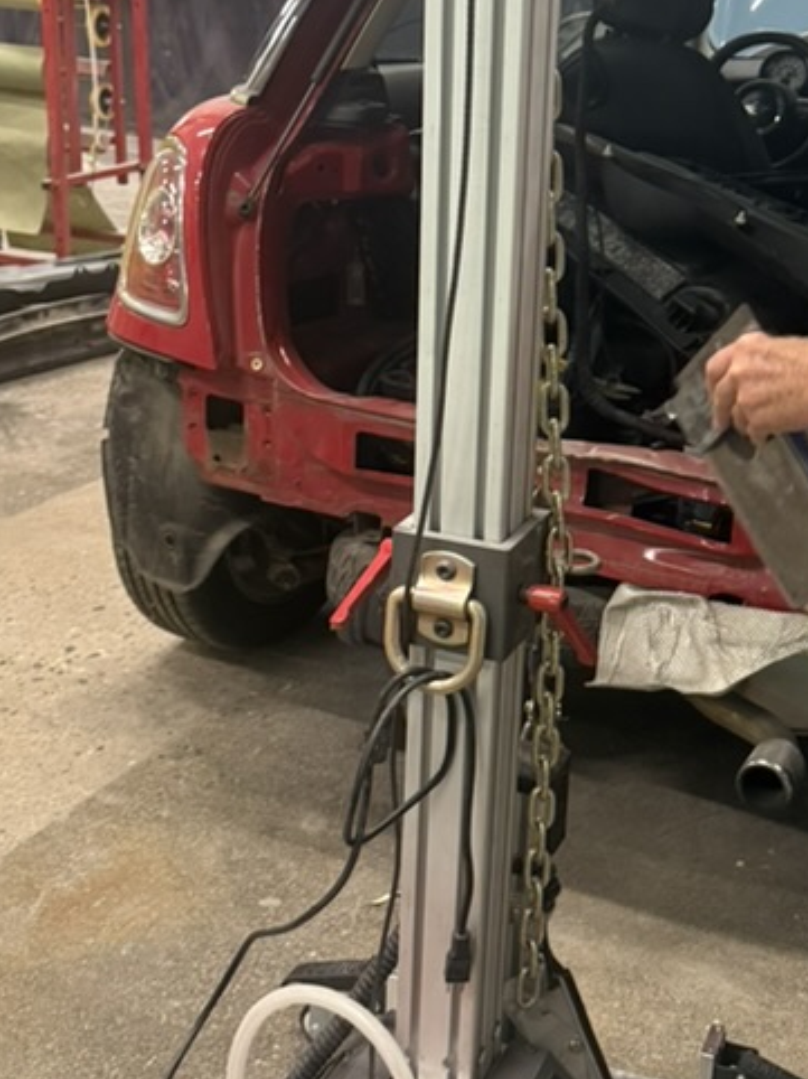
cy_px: 513
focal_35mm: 51
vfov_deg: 37.5
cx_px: 660
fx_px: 1589
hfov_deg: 27.9
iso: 400
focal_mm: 6.76
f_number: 1.78
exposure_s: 1/60
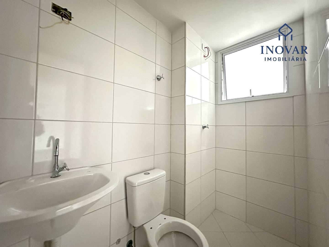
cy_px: 124
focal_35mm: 14
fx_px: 133
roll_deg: -1.1
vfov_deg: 85.7
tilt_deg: +2.4
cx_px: 164
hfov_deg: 102.1
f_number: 2.2
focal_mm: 2.22
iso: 1600
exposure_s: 1/41
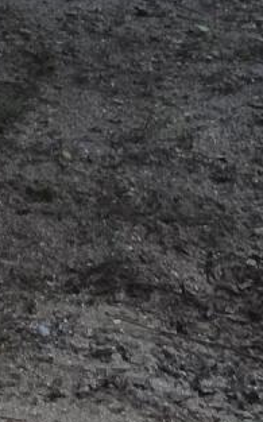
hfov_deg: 8.2
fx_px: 1793
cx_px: 390
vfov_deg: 11.7
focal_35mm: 156
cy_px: -476
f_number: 1.4
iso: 10
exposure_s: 1/461
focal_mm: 6.5
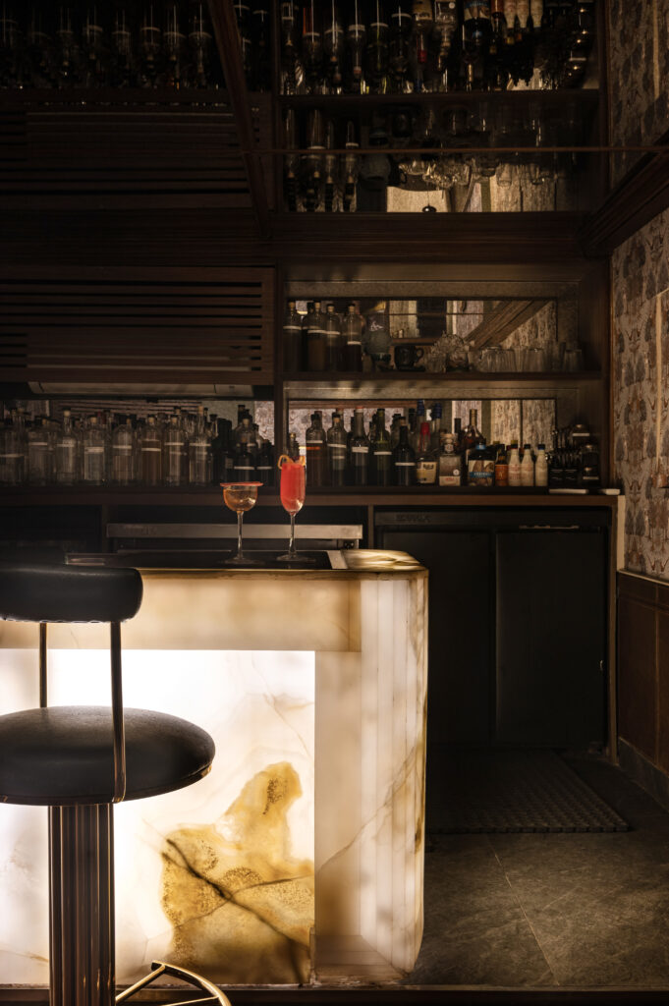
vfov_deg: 49.6
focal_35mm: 39
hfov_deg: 34.2
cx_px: 334
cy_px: 503
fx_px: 1089
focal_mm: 39
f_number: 10
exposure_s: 1/3
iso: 200
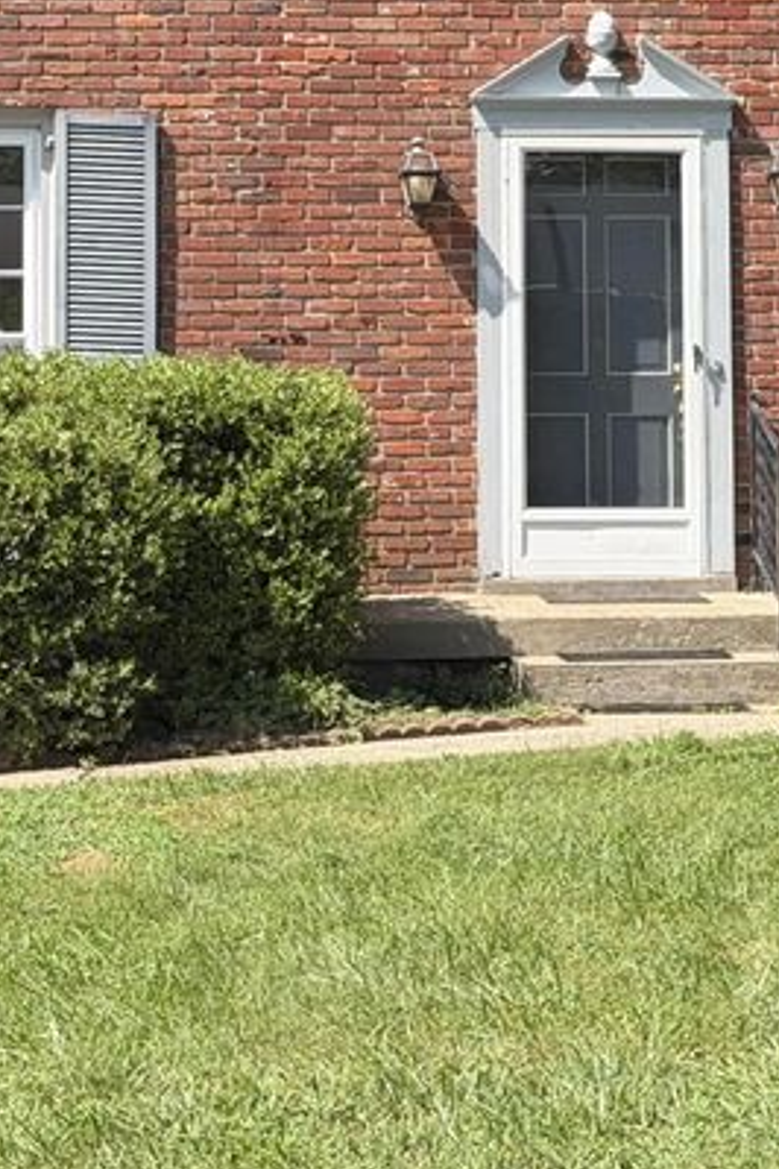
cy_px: 62
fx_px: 4154
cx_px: 439
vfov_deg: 15.8
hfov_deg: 10.7
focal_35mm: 128
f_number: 1.78
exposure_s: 1/1980
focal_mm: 6.76
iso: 64
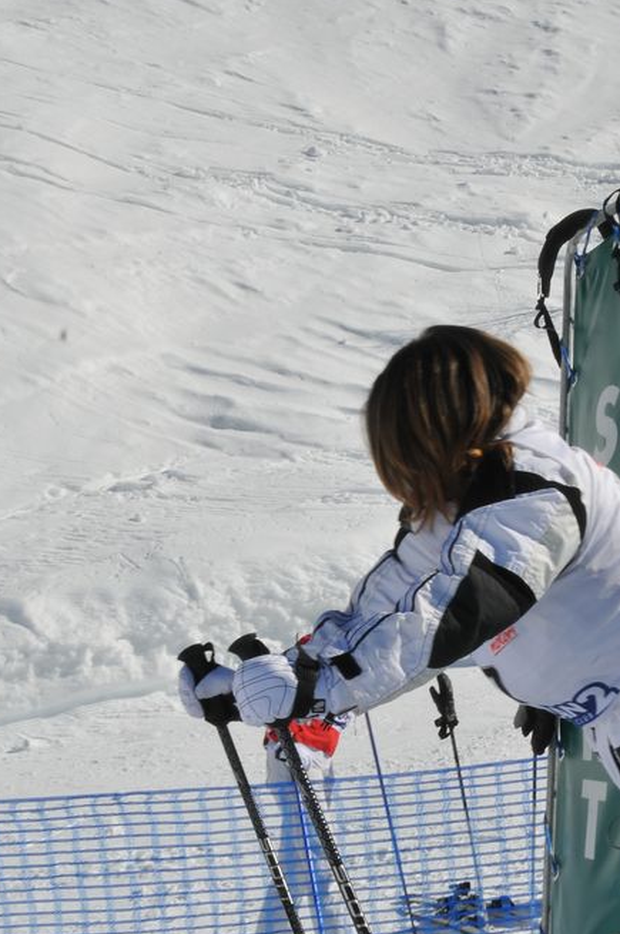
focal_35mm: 77
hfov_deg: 17.5
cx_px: 504
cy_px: 770
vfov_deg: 25.8
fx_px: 1994
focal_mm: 28
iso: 200
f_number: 25
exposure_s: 1/125
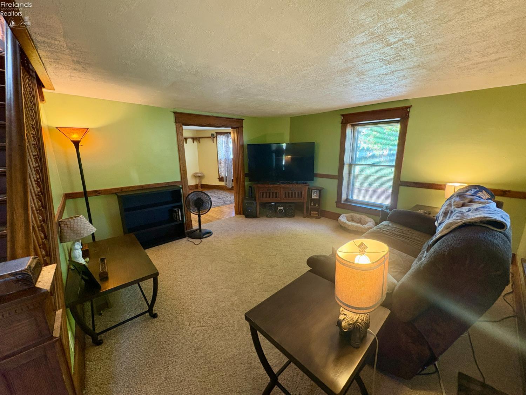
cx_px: 263
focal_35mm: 14
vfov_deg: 85.7
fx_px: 213
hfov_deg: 102.1
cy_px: 198
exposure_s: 1/60
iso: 500
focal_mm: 2.22
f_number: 2.2
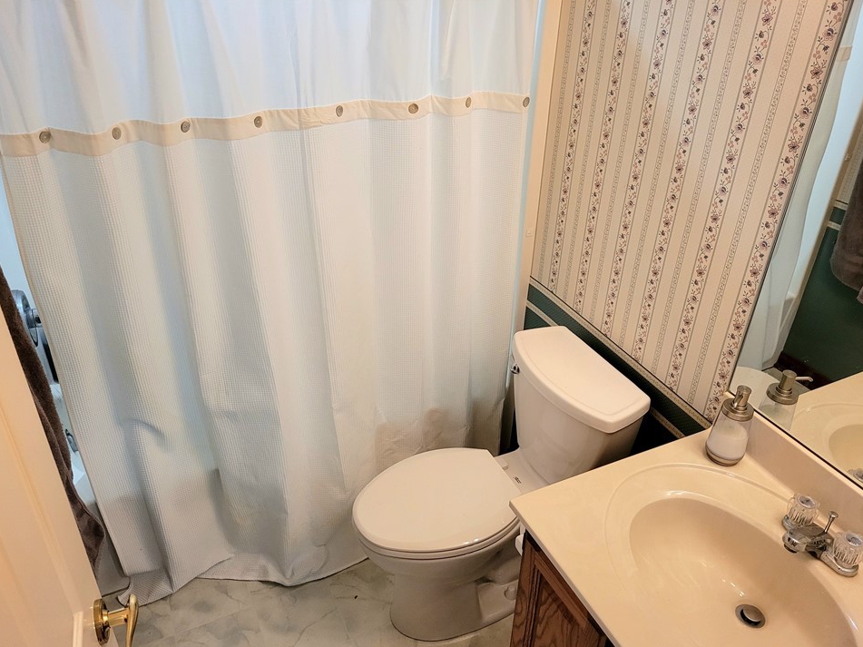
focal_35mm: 28
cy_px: 343
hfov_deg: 63.4
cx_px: 423
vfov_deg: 49.7
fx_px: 698
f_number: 1.8
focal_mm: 5.4
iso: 320
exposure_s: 1/120
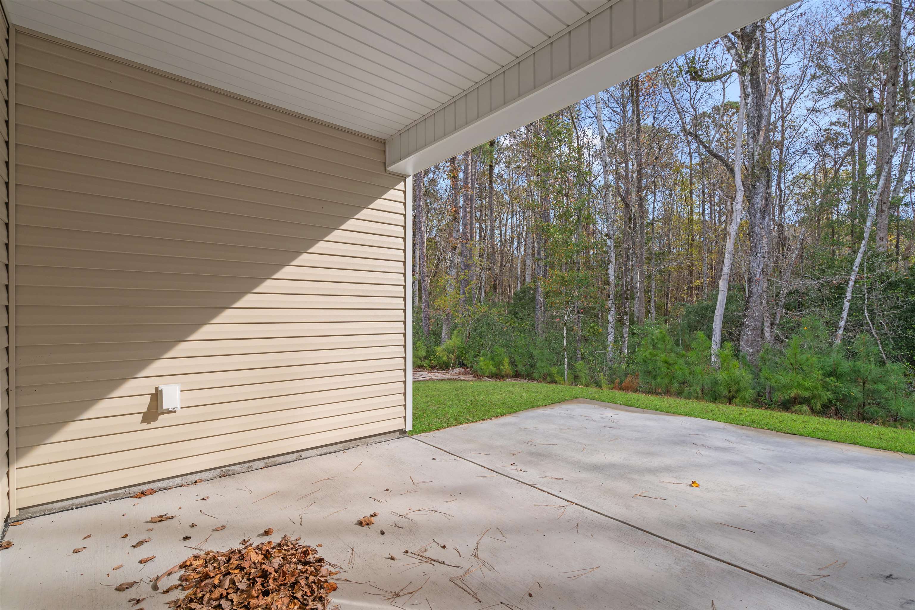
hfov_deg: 96.7
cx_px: 458
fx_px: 407
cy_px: 305
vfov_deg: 73.7
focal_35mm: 16
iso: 250
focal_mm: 16
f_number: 8
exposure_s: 1/60
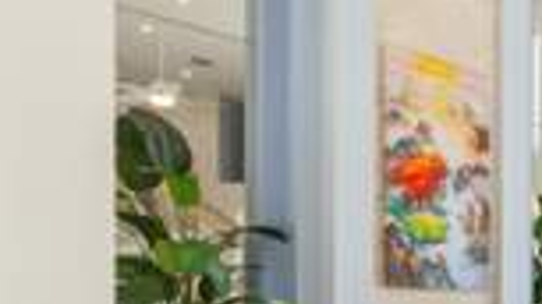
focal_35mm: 46
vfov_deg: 24.4
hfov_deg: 36.6
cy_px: 327
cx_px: 616
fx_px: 661
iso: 250
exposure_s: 1/20
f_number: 9
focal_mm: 14
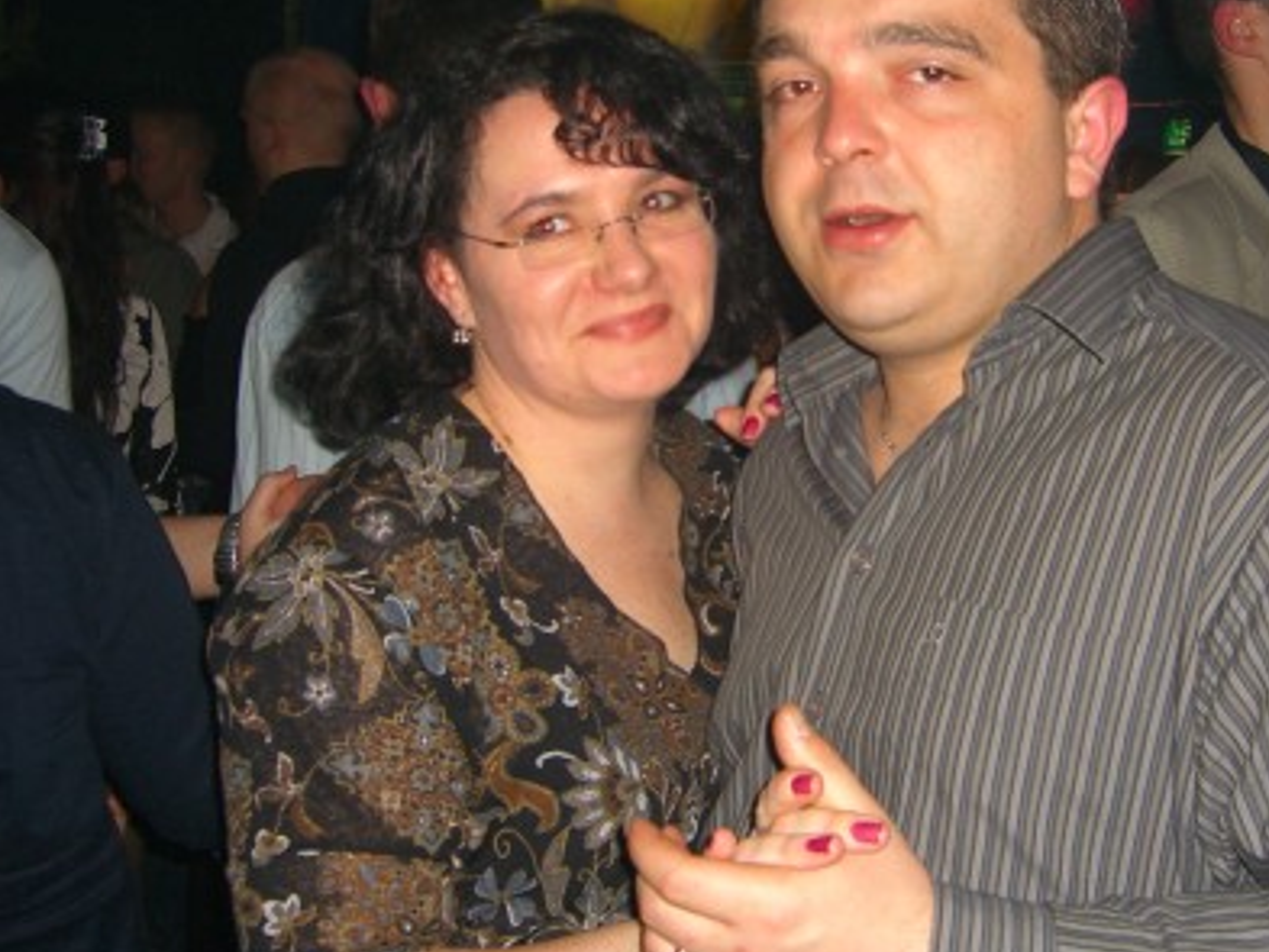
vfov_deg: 25.2
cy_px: 358
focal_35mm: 58
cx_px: 759
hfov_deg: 33.1
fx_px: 2127
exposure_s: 1/60
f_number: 2.8
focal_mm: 7.9
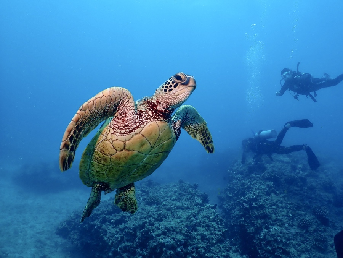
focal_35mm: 25
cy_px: 129
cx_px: 172
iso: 100
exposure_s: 1/800
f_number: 2.8
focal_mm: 4.5
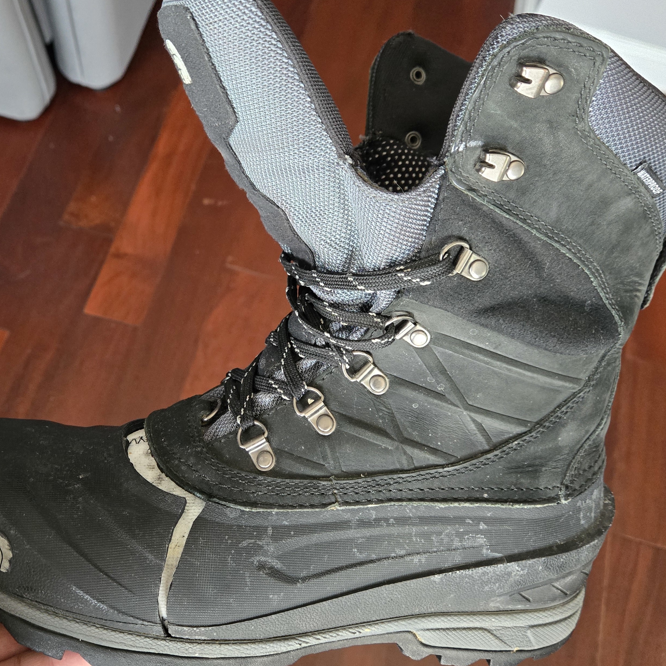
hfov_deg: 49.6
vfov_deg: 49.7
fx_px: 718
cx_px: 288
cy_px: 338
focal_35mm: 33
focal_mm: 5.4
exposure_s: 1/120
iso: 1000
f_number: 1.8
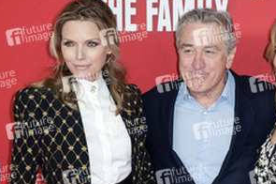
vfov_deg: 8.0
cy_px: 105
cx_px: 192
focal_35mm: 171
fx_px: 1310
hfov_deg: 12.0
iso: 800
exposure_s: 1/250
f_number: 6.3
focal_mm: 112
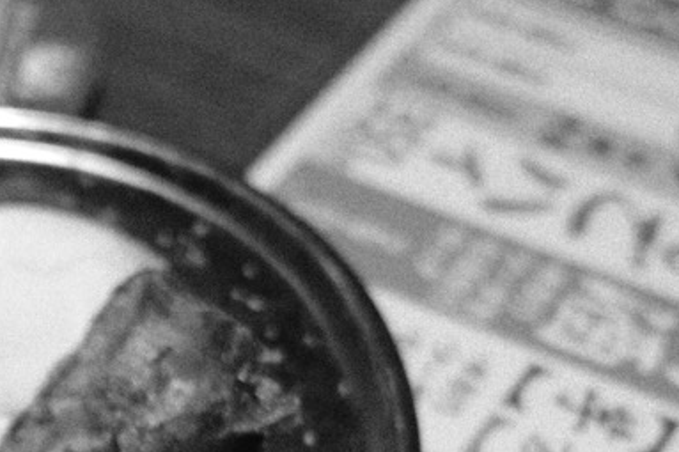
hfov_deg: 16.2
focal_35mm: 117
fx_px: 2206
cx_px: -305
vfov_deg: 11.1
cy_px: 749
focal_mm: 18.3
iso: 400
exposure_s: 1/160
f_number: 2.8
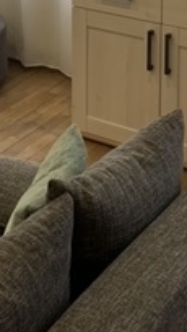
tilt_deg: -11.5
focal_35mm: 89
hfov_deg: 13.6
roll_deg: +0.0
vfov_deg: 22.1
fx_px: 783
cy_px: -67
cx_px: 63
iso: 64
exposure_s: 1/50
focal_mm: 4.25
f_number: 1.8
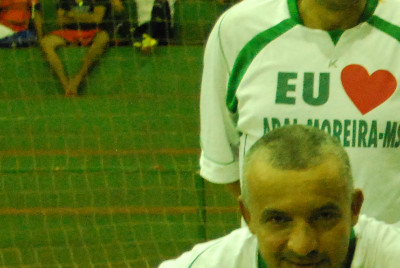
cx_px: 755
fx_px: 1958
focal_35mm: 176
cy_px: 353
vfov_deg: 7.7
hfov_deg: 10.8
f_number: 4.2
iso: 1600
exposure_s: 1/13
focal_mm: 26
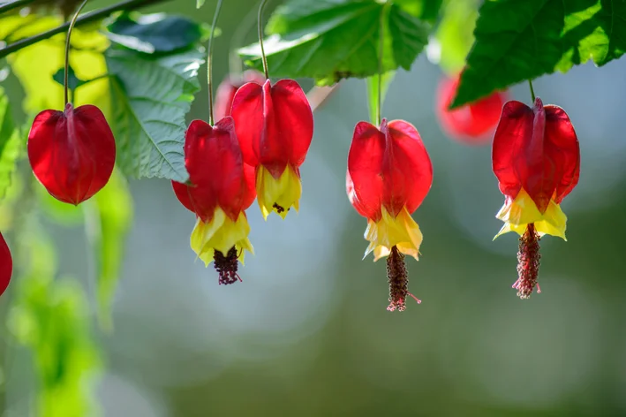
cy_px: 208
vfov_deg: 13.0
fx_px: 1825
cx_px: 313
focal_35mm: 105
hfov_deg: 19.5
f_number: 2.8
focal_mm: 105
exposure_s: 1/125
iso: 100
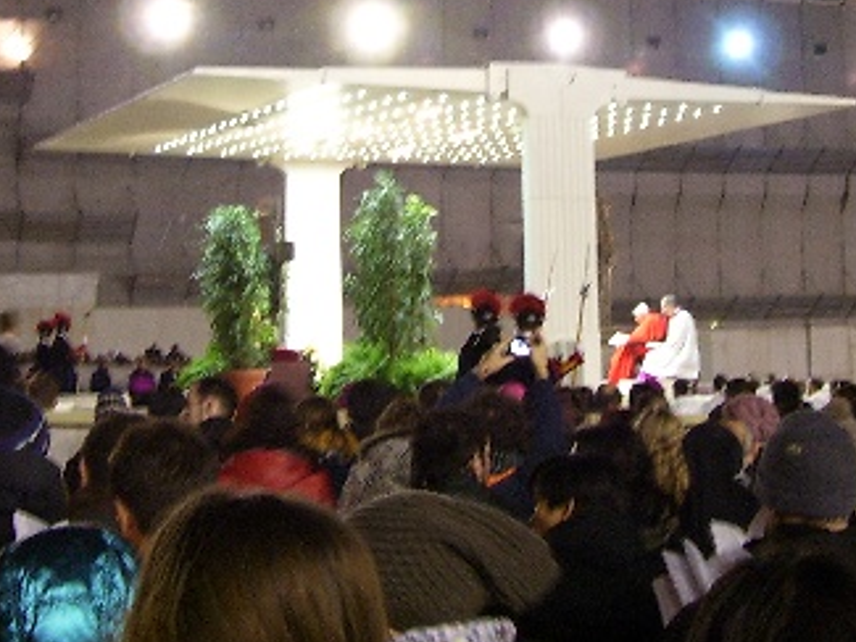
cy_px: 29
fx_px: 1732
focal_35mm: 70
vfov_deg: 20.5
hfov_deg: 27.7
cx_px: 485
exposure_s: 1/8
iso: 160
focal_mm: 5.6
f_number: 2.7
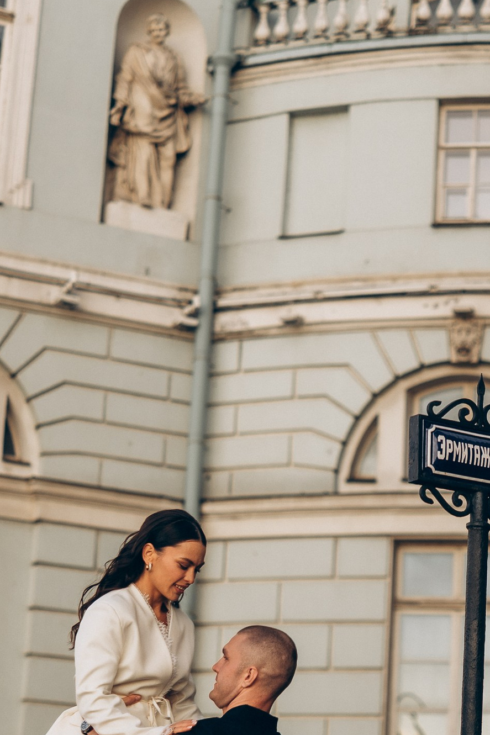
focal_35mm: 101
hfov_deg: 13.5
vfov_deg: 20.2
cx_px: 367
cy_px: 436
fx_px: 2062
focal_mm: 35
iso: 100
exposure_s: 1/250
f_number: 1.2
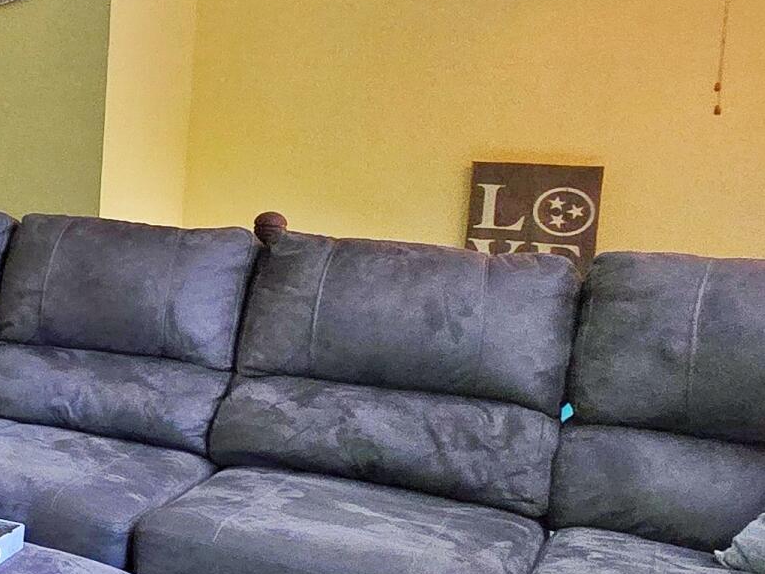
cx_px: -430
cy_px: 198
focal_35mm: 51
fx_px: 1127
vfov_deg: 28.4
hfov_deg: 25.8
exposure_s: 1/60
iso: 500
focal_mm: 2.2
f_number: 2.2
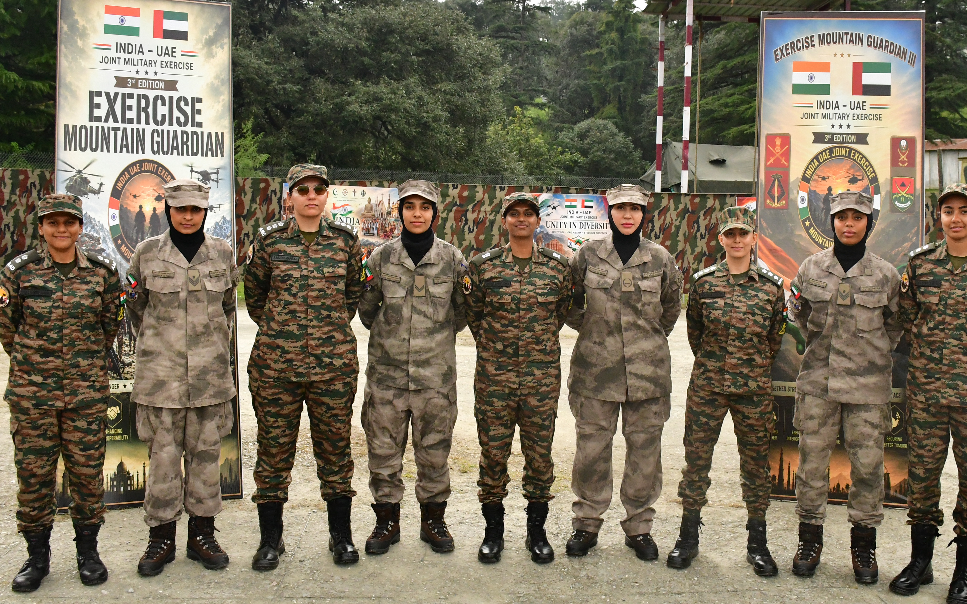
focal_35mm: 36
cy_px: 227
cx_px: 561
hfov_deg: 53.8
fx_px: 949
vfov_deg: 35.1
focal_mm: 18
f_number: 6.3
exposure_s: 1/2500
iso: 2000
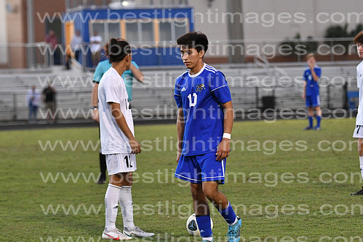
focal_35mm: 193
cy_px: 130
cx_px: 206
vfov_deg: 7.1
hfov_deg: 10.7
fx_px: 1947
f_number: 3.2
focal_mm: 110
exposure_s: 1/800
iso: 3200
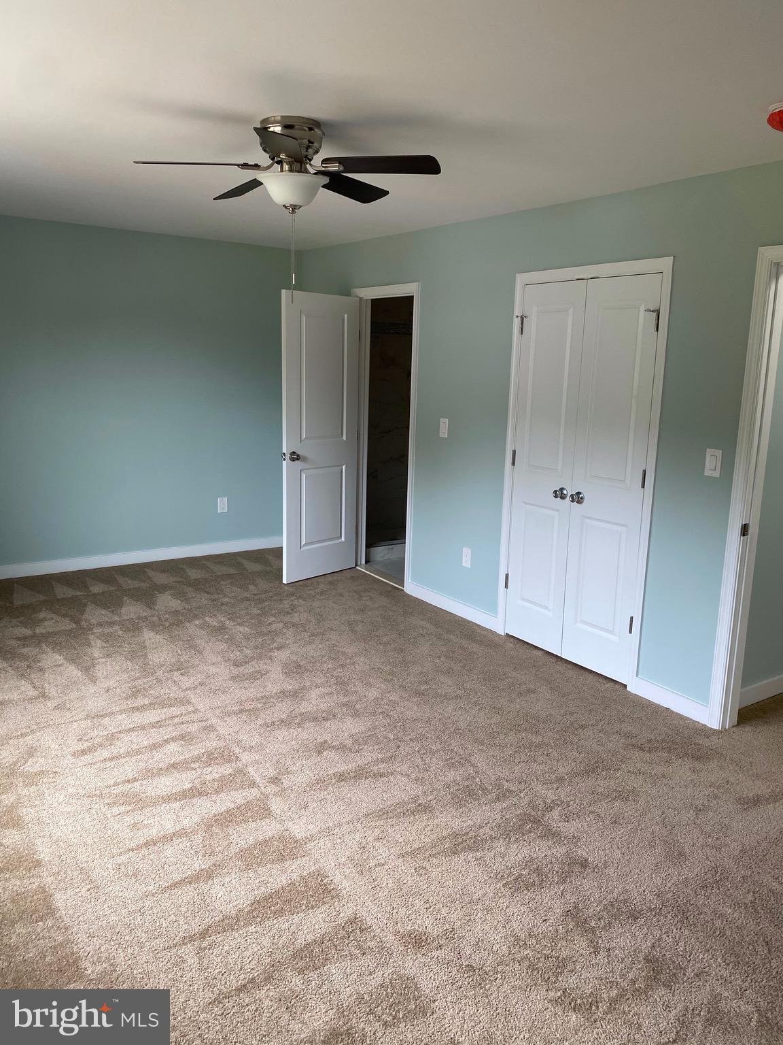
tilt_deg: -10.3
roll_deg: -1.6
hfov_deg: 53.1
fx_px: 784
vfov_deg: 67.3
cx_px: 392
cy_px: 522
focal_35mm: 26
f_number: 1.8
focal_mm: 4.25
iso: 80
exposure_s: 1/60
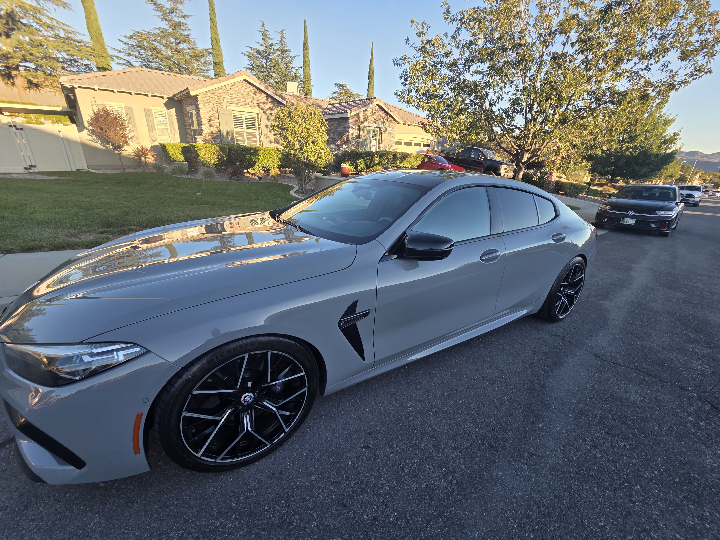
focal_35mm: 13
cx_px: 360
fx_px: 270
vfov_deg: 89.9
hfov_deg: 106.2
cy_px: 270
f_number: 2.2
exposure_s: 1/376
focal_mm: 2.2
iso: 50
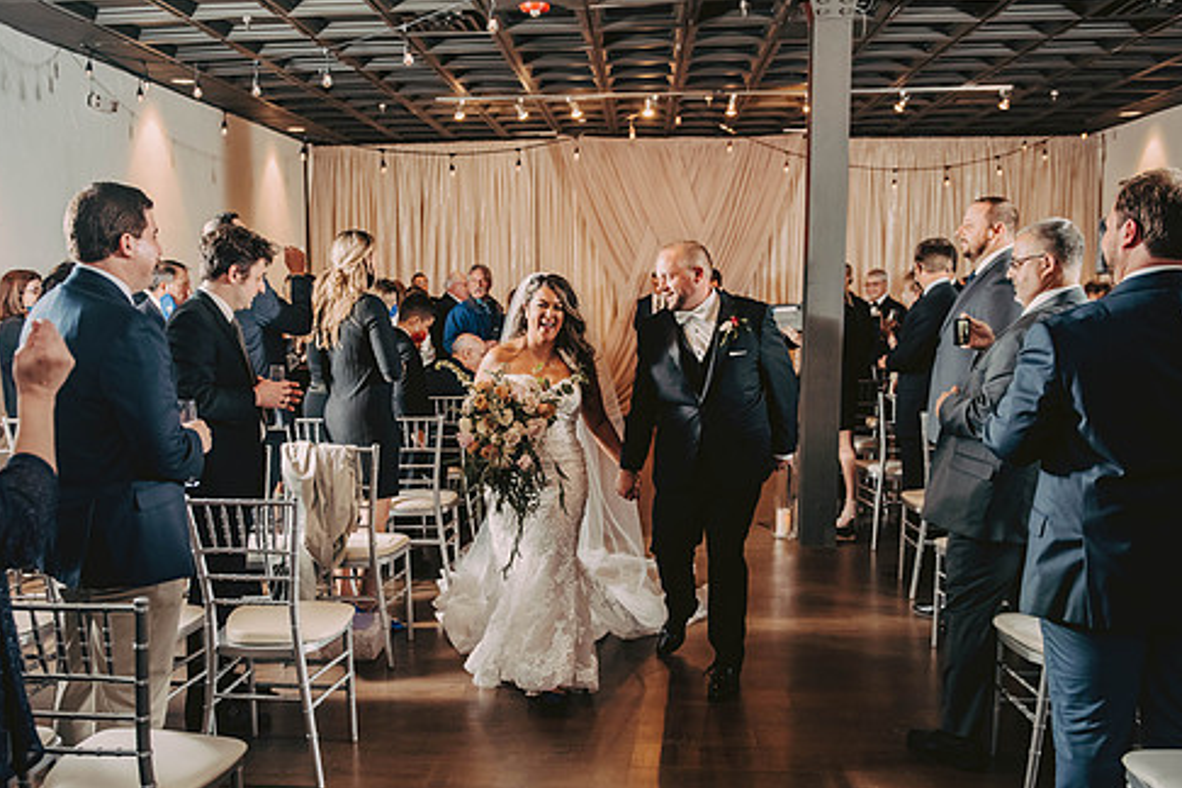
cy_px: 444
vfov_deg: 35.9
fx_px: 1215
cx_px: 533
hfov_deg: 51.8
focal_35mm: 37
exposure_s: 1/250
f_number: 3.2
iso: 2000
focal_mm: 31
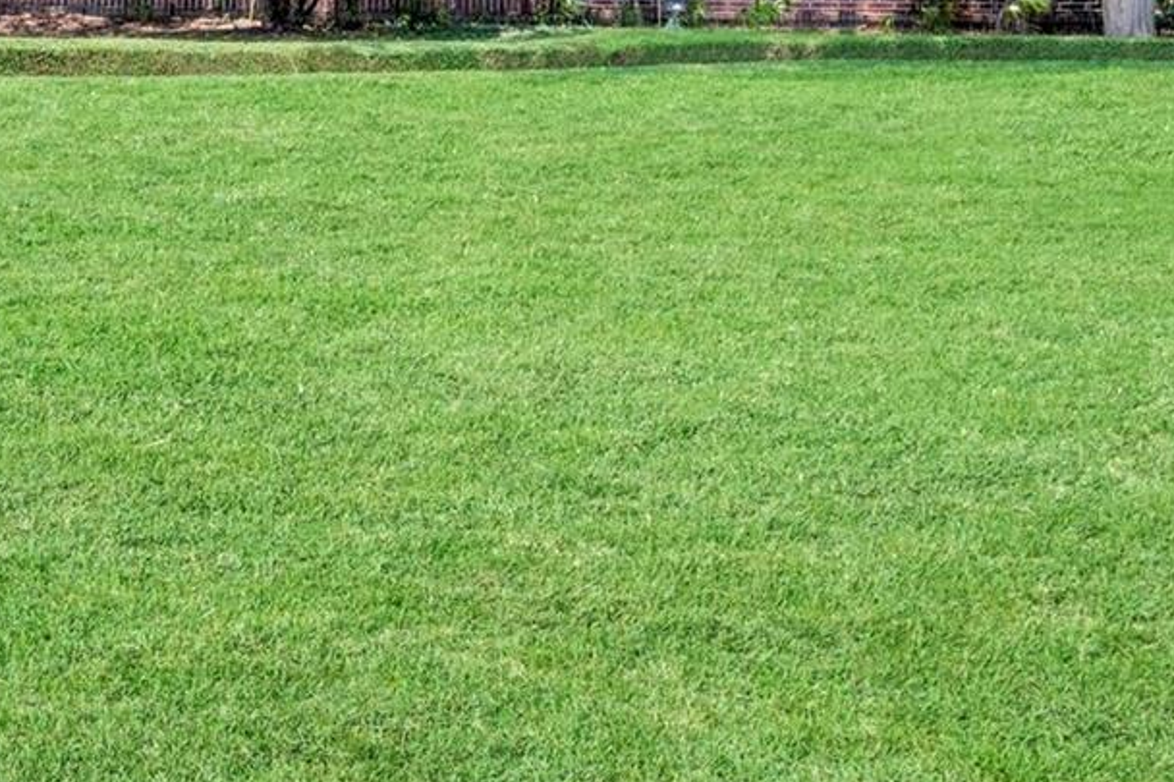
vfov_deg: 16.8
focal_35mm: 79
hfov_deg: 23.3
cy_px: -53
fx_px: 2575
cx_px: -270
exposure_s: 1/500
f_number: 7.1
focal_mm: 30
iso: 250
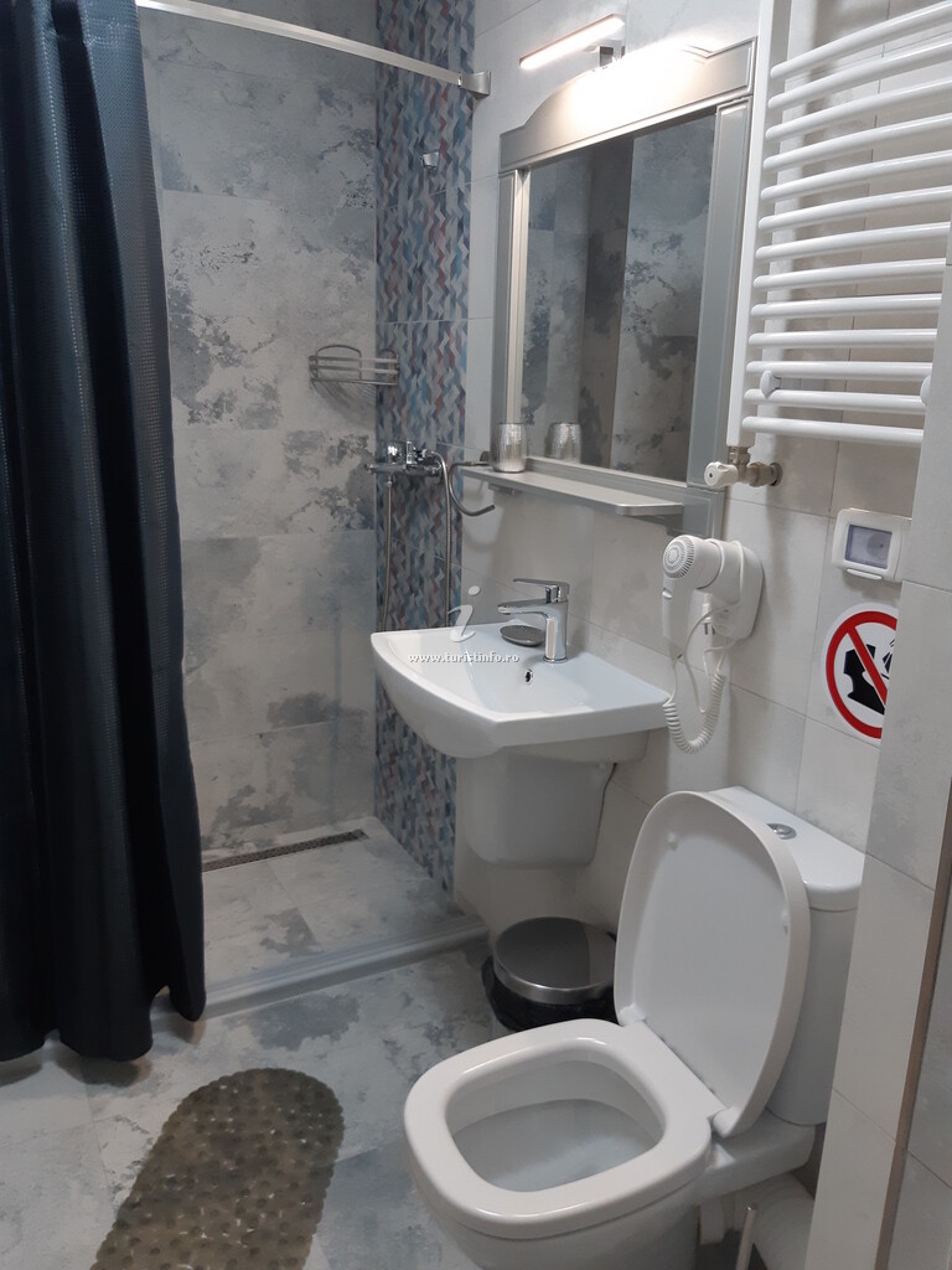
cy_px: 635
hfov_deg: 53.1
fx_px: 953
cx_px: 476
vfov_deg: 67.3
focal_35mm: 26
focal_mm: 3.93
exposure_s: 1/50
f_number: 1.7
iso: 160
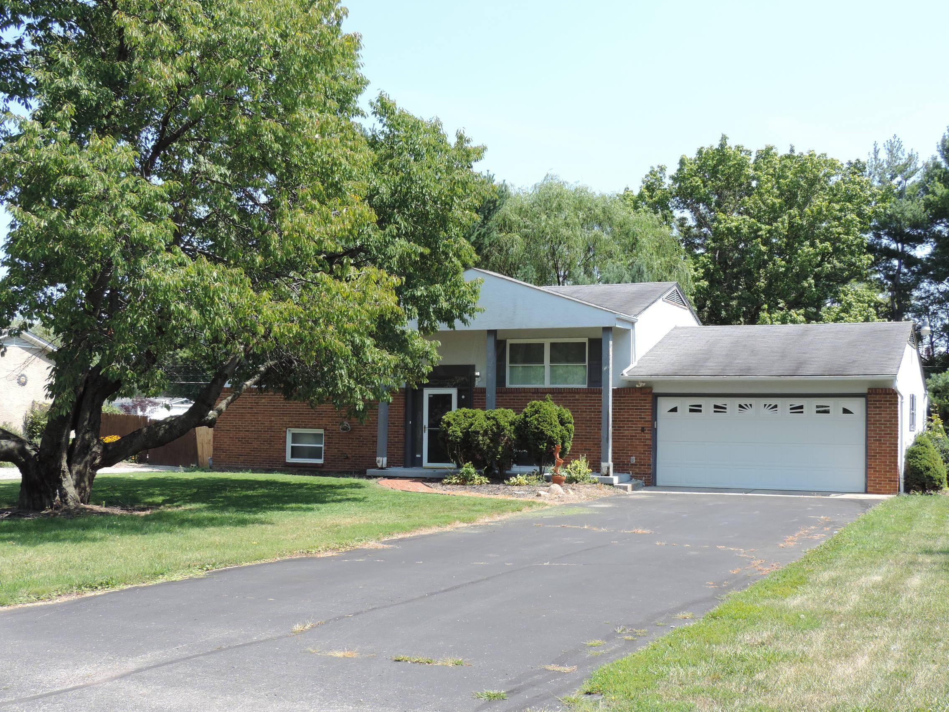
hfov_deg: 43.9
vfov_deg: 33.6
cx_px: 474
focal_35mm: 43
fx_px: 1179
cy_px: 356
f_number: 3.4
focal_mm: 7.6
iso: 80
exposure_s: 1/320
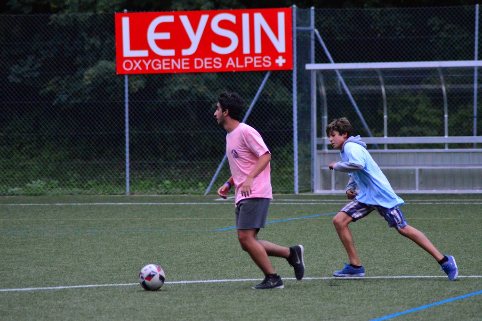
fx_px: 3311
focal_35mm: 248
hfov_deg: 8.3
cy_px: 160
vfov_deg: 5.5
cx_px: 241
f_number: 4.5
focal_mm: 165
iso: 3200
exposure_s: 1/320
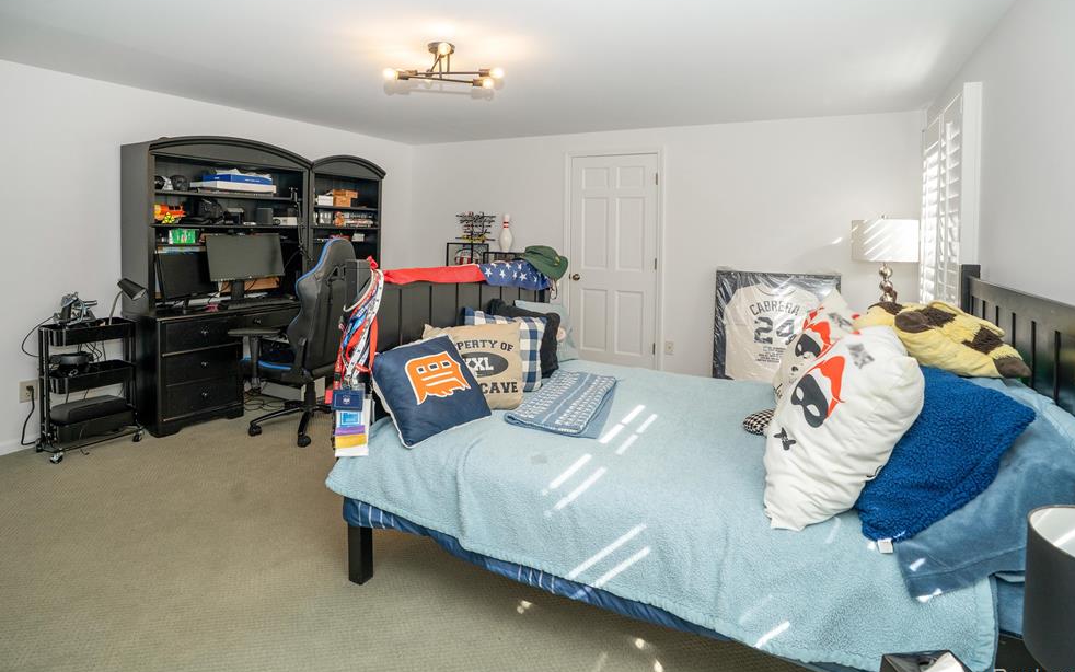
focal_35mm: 17
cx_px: 543
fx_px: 498
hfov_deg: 94.4
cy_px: 322
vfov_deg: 68.0
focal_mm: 16
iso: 400
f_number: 5.6
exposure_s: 1/60
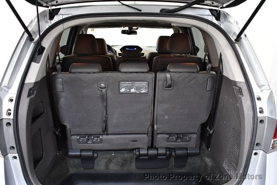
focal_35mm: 36
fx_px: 277
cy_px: 92
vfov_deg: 36.9
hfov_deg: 53.1
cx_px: 138
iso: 3200
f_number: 3.5
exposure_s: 1/100
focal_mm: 18
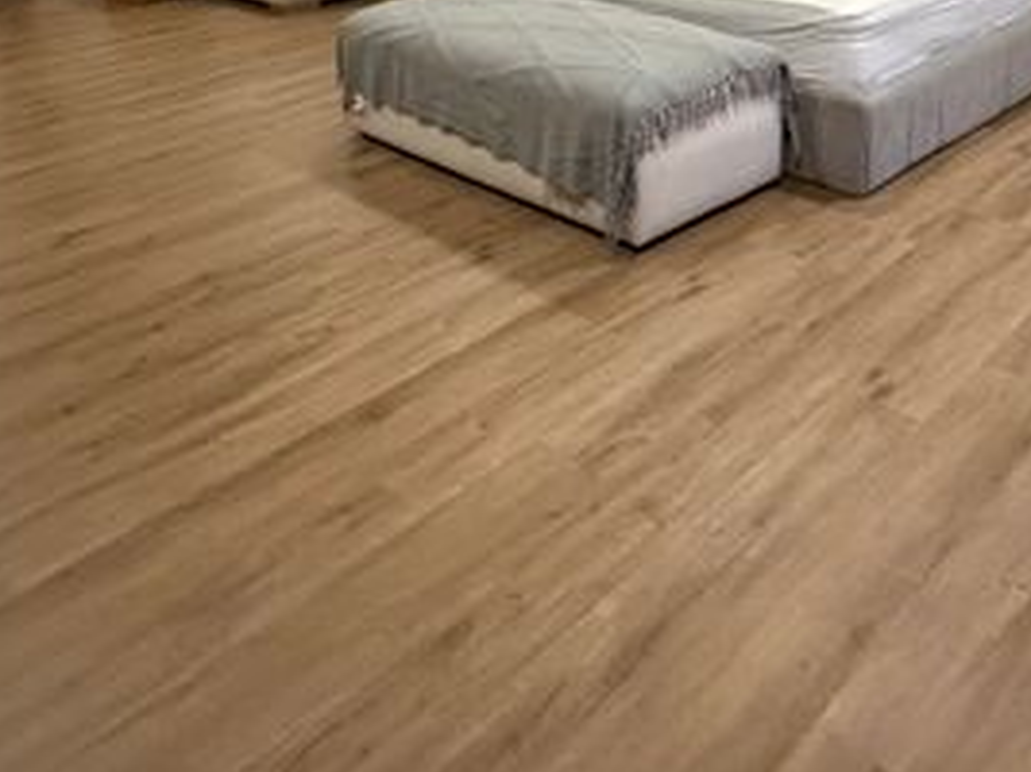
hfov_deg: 52.2
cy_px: -15
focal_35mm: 35
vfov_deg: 36.2
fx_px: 1042
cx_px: 631
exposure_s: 1/60
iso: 1000
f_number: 2.2
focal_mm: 2.22
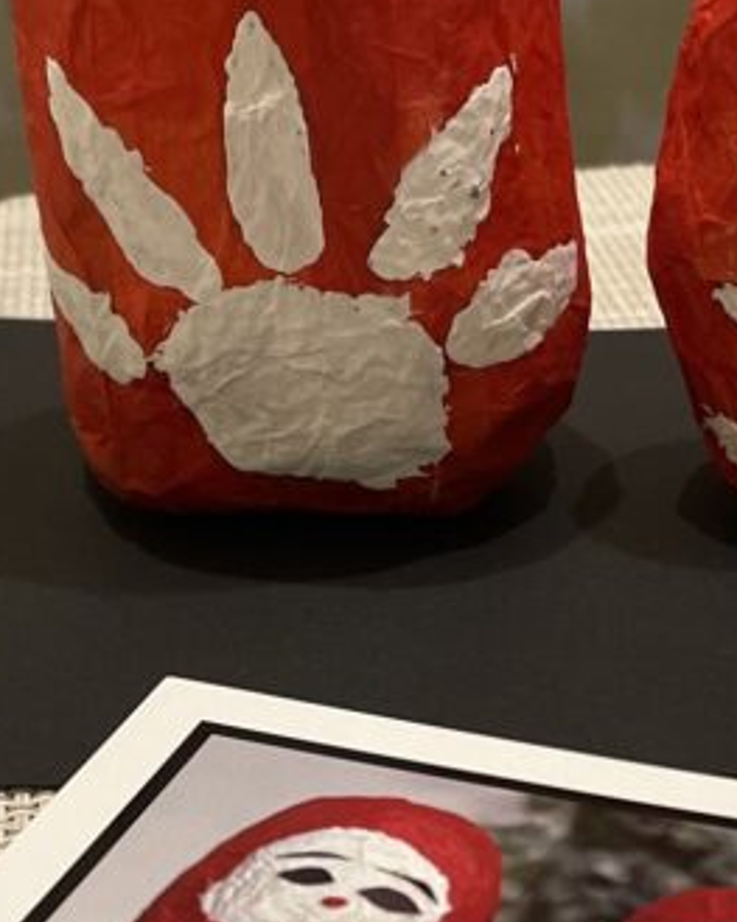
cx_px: 546
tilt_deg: -29.1
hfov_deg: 19.3
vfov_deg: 23.7
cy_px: 762
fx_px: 2155
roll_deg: -0.2
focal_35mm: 79
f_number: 1.6
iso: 500
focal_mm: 4.2
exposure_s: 1/60
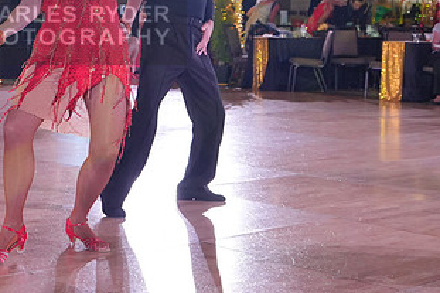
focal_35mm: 84
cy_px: 28
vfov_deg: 16.0
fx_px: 1026
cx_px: 33
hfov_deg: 23.5
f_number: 4
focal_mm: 30
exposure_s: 1/400
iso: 2000
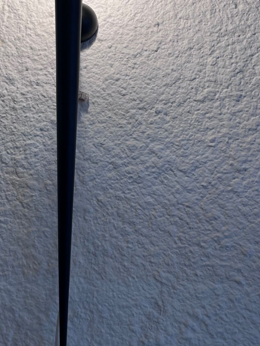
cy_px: 115
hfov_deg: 30.1
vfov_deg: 39.2
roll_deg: -0.9
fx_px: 481
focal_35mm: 48
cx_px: 94
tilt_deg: +9.5
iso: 40
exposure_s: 1/100
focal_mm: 5.1
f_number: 1.6
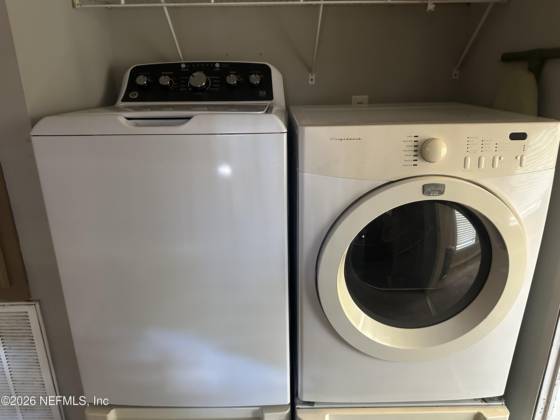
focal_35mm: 24
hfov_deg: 71.6
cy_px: 210
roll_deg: +1.0
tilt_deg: -19.5
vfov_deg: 56.8
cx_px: 280
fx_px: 388
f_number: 1.78
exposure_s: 1/40
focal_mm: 6.86
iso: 640
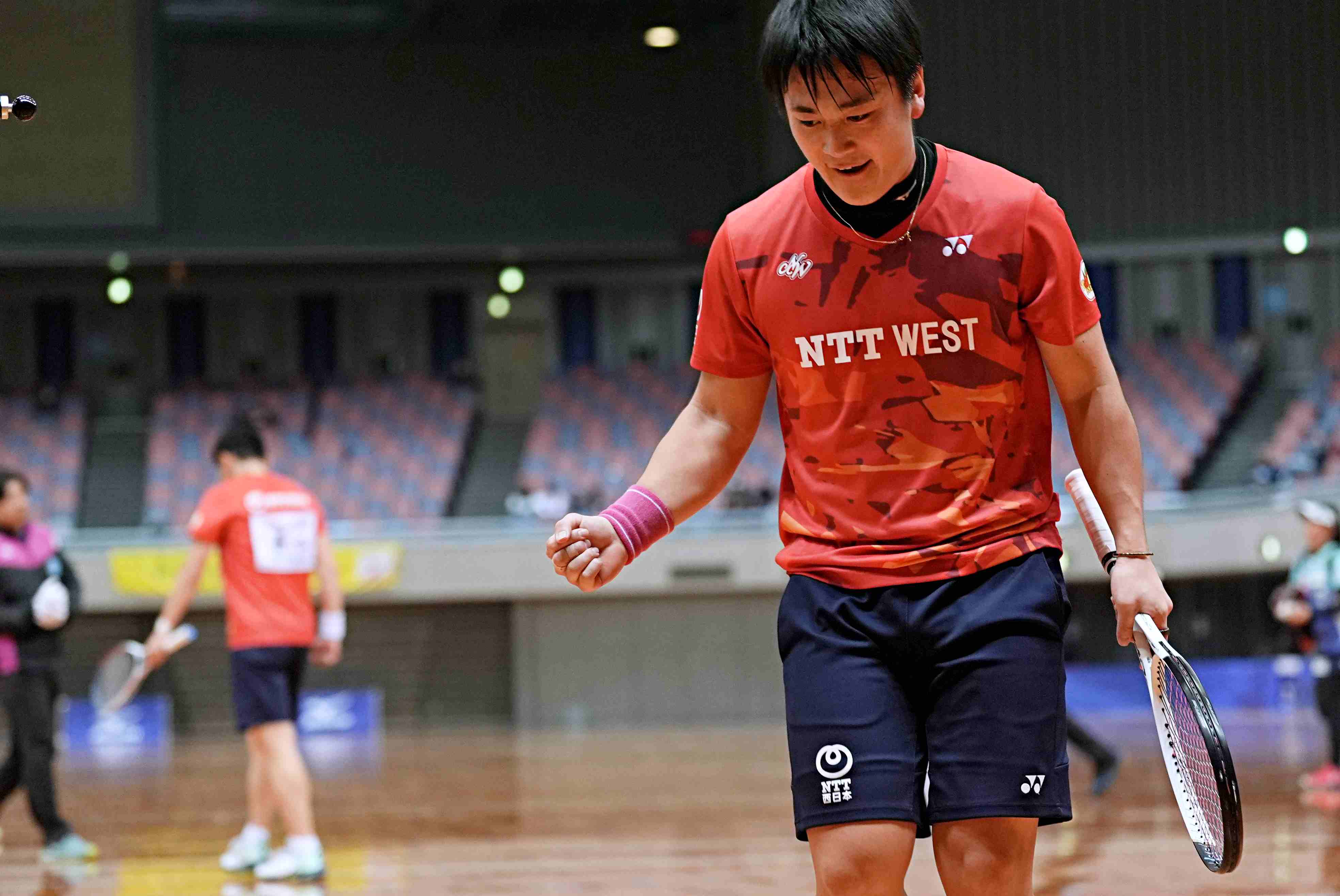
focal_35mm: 117
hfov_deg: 17.5
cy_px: 448
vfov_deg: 11.7
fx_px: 4359
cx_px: 670
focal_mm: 78
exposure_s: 1/400
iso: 1600
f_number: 2.8
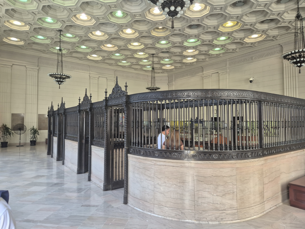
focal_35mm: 23
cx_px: 152
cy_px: 114
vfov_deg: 58.9
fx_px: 203
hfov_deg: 73.9
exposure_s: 1/60
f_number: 1.8
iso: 100
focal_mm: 5.4
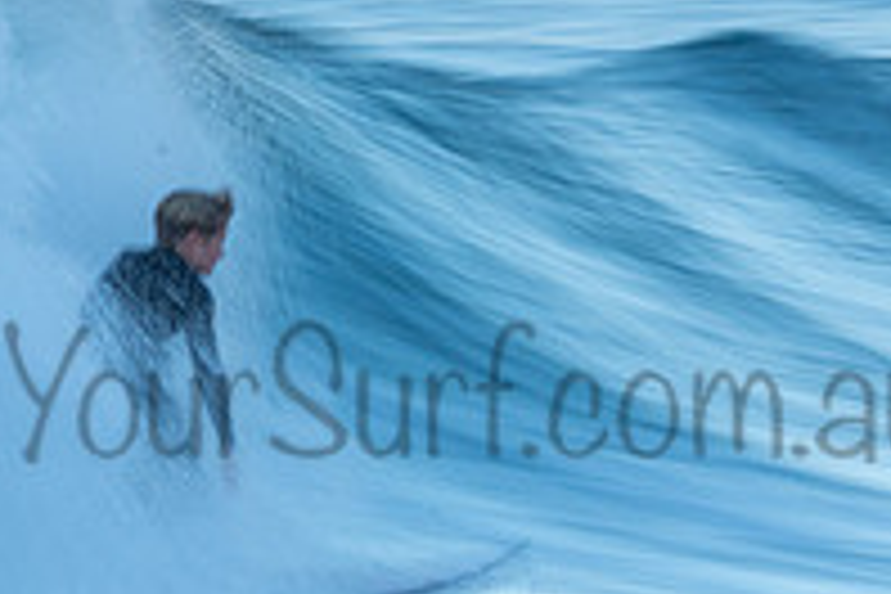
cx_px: 468
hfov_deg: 0.9
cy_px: 353
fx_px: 54347
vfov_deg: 0.6
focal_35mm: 2196
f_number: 22
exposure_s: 1/20
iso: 100
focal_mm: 500
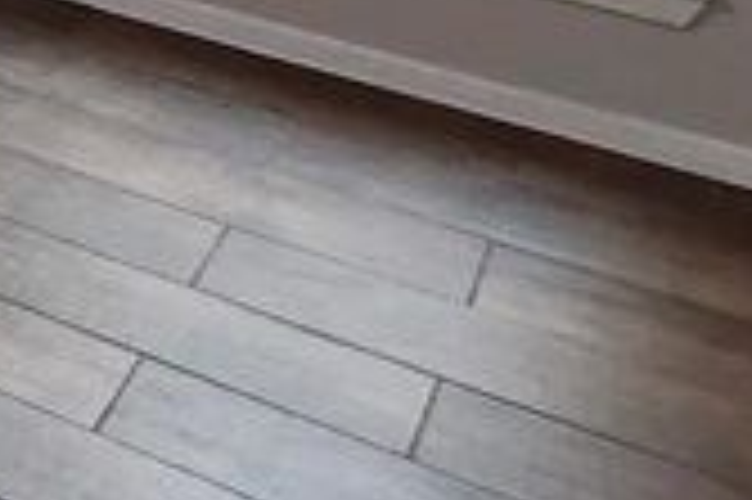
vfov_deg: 14.1
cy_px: -468
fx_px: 1732
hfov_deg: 14.8
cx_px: -1067
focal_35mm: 83
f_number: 2.2
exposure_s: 1/60
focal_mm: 1.74
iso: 320
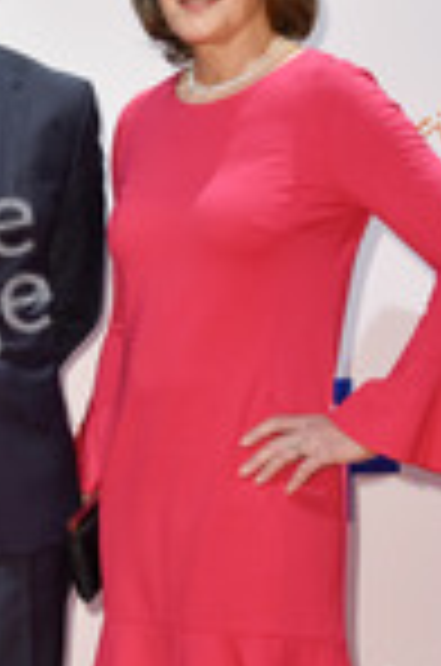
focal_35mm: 130
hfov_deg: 10.4
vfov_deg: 15.7
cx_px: -50
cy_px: 531
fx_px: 2400
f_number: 5.6
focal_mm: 48
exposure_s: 1/160
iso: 2500
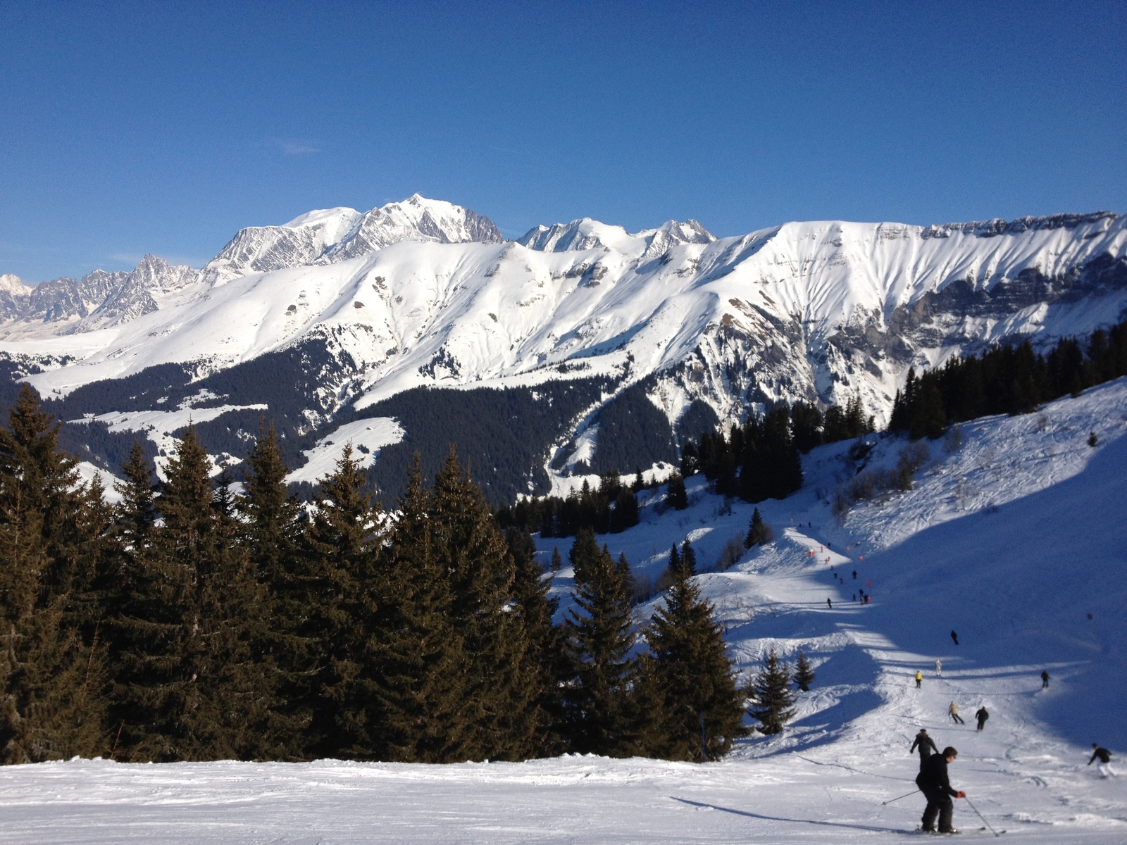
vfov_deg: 40.7
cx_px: 564
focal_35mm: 35
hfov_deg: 52.6
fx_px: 1140
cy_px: 422
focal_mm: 4.28
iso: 64
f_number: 2.4
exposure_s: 1/3460
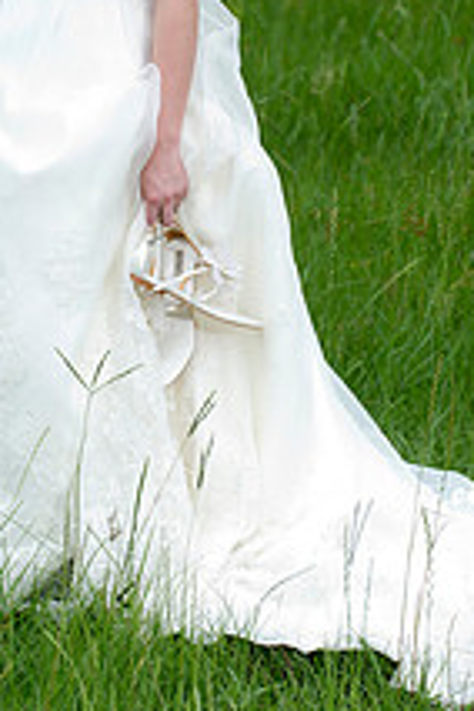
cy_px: 174
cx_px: 149
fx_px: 4996
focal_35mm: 253
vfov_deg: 8.1
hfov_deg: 5.4
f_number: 4.5
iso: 500
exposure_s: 1/640
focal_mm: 120
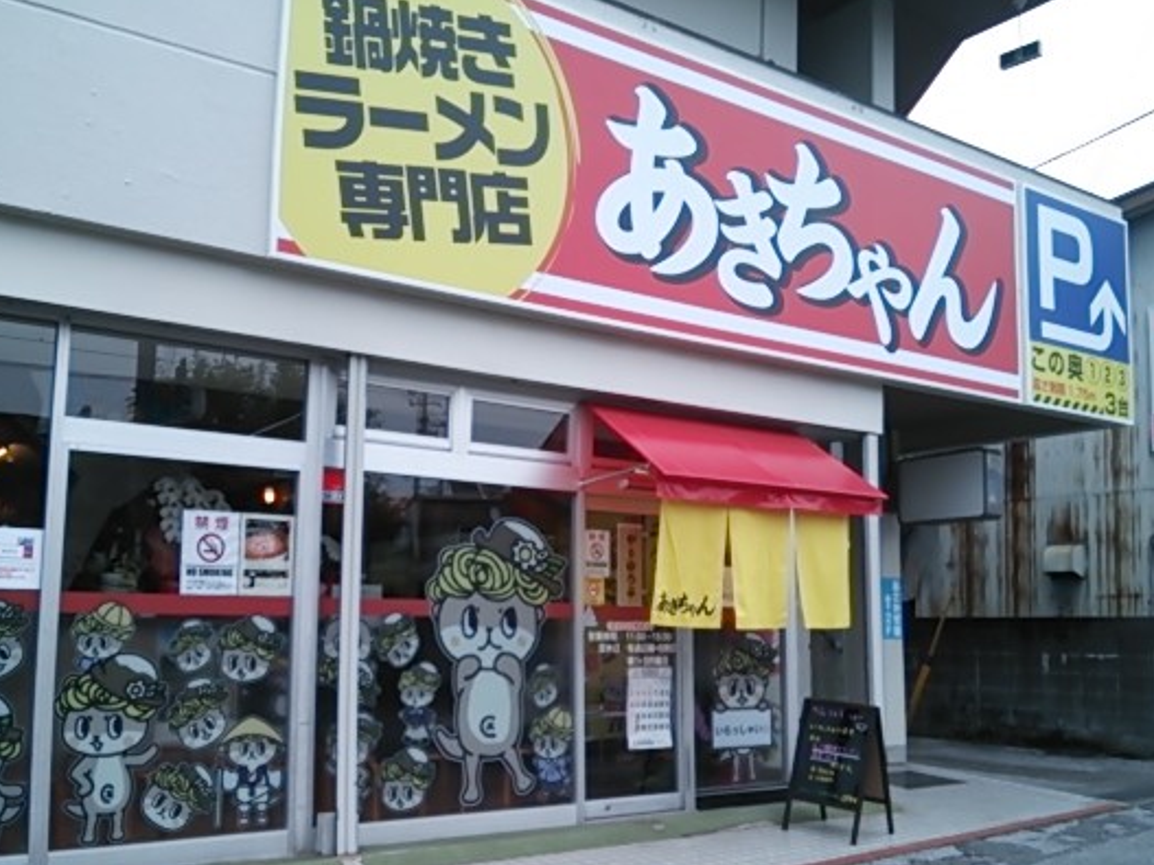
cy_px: 517
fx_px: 1133
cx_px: 510
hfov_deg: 53.8
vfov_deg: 41.6
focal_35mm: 34
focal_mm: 4.21
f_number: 2.5
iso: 32
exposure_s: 1/228
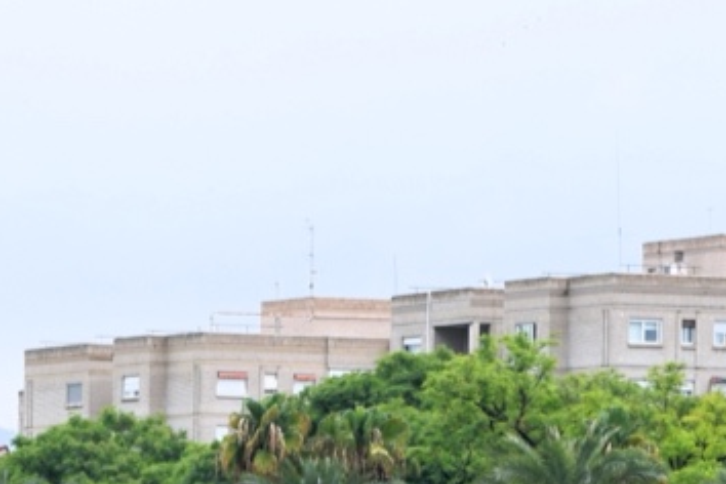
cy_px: 993
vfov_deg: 3.6
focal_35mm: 373
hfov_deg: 5.5
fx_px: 7527
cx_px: -437
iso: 200
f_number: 8
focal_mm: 55
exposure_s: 1/250
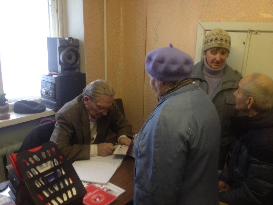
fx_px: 276
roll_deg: -2.0
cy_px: 102
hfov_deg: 52.6
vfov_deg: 40.7
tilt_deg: -18.2
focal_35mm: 35
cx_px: 136
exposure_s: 1/20
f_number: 2.4
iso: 80
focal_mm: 4.28
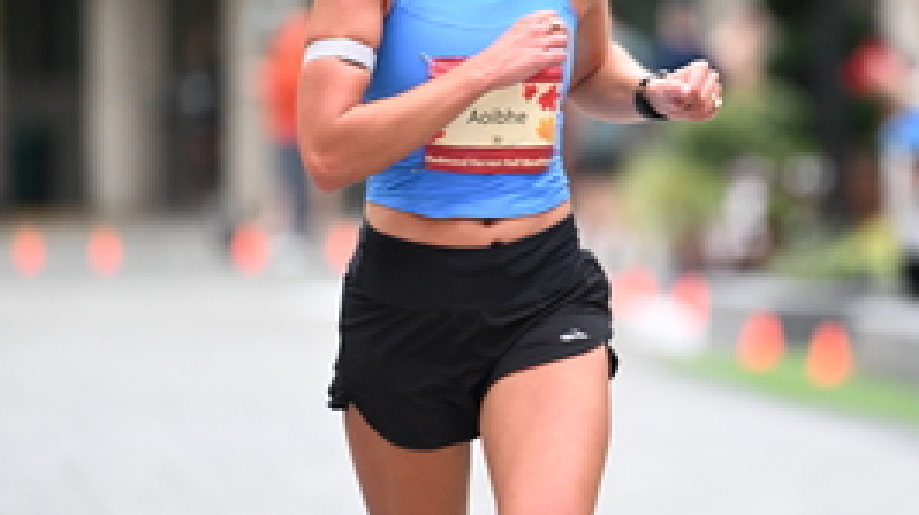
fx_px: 10565
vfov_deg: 2.8
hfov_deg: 5.0
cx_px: 575
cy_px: 204
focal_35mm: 434
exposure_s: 1/800
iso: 1600
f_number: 2.8
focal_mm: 200
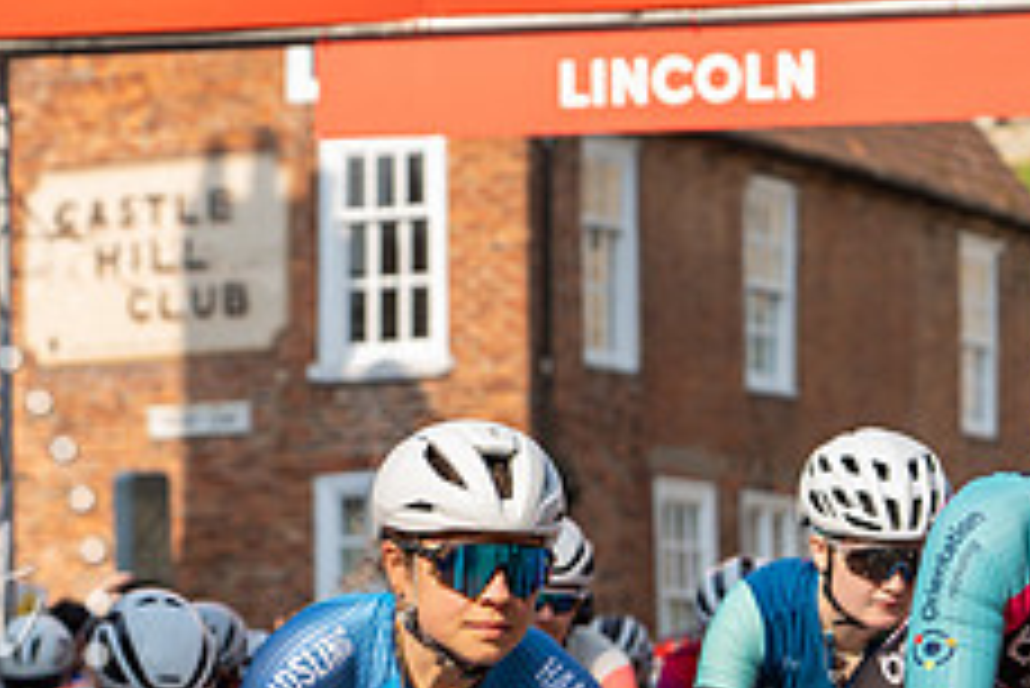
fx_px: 5067
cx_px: 387
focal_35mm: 177
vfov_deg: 7.8
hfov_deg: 11.6
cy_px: 380
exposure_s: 1/1000
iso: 200
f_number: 4
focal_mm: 70
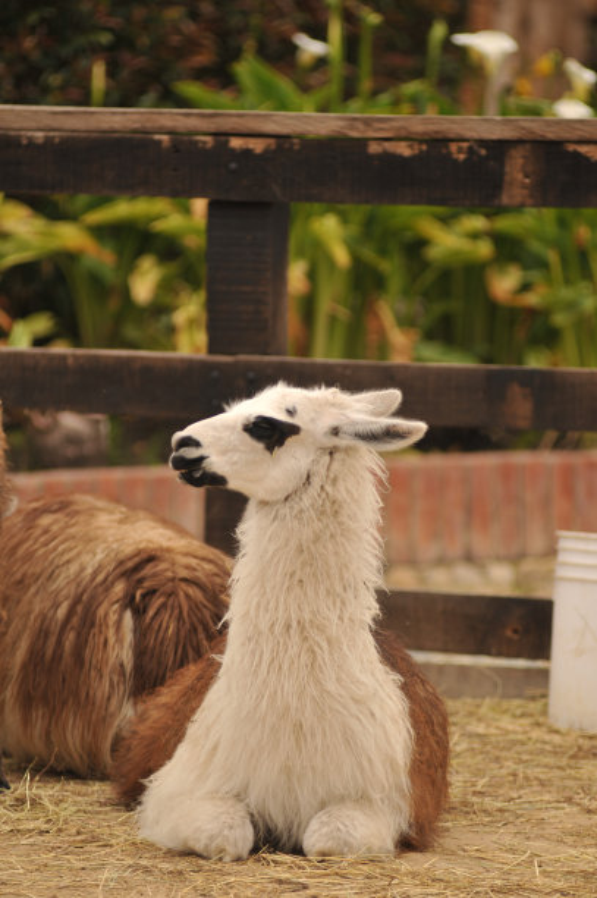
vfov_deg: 6.9
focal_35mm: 300
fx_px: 7475
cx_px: 298
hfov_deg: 4.6
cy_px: 449
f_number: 2.8
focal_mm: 200
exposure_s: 1/1000
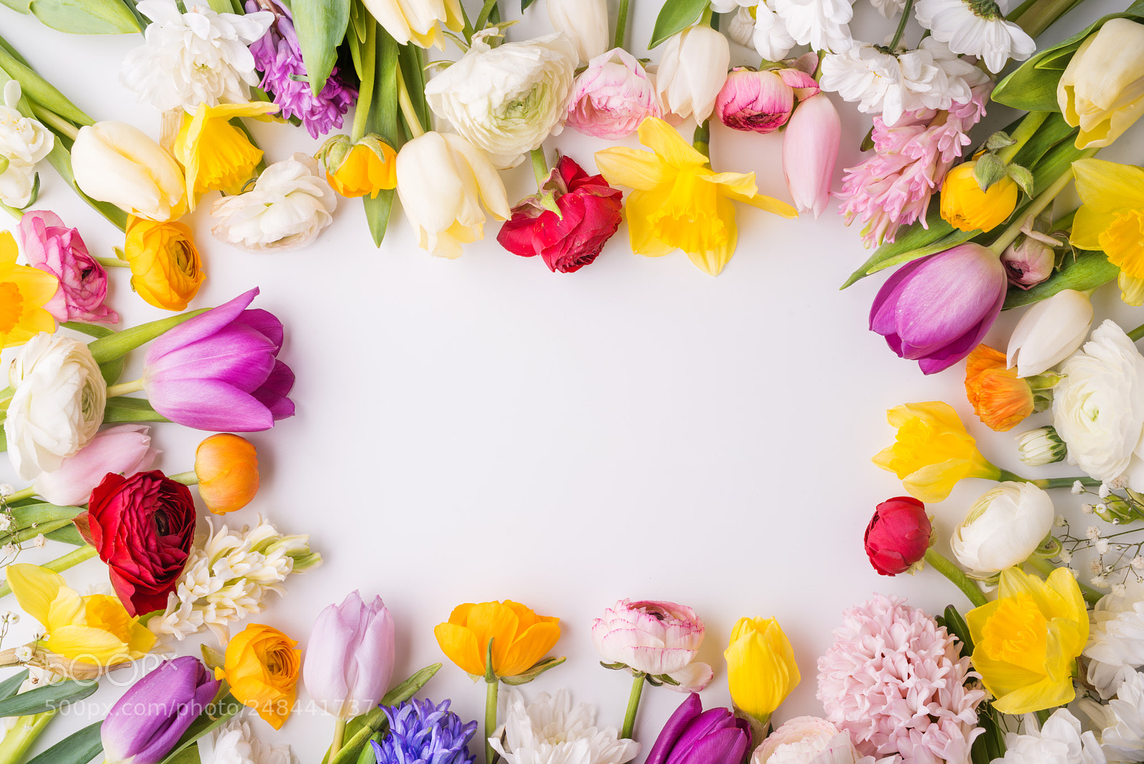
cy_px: 382
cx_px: 572
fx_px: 1589
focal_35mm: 50
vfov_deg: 27.0
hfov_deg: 39.6
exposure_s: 1/160
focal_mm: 50
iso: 100
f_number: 13
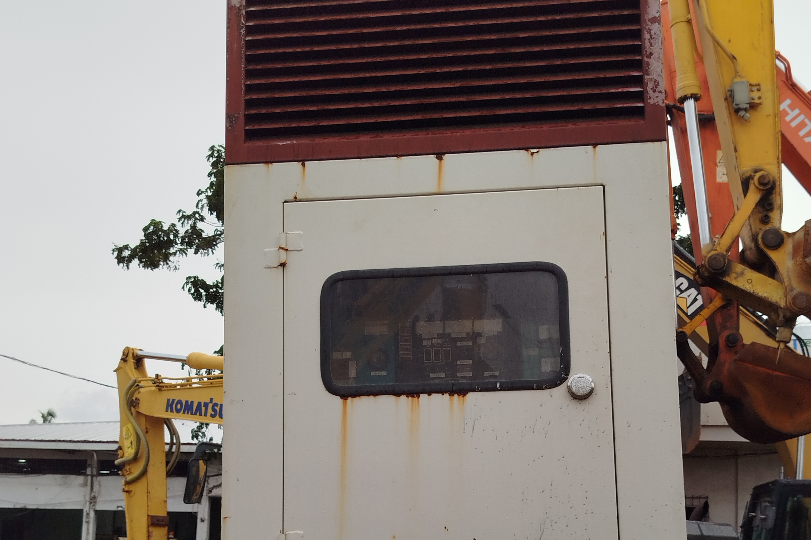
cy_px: 418
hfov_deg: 42.7
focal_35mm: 46
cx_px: 406
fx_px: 1036
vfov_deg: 28.7
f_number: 1.7
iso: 80
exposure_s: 1/120
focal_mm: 5.31
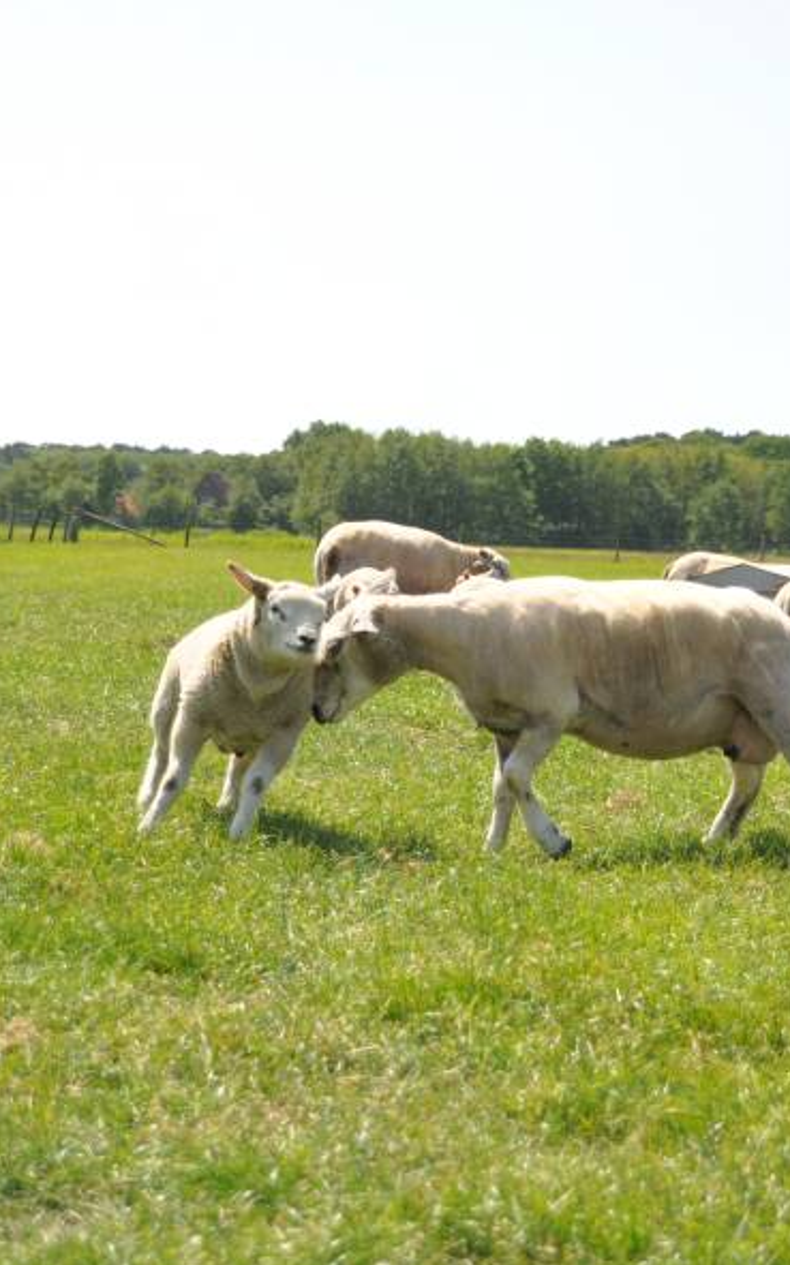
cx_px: 531
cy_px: 631
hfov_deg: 14.0
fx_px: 3206
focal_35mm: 93
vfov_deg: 22.3
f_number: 4.8
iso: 200
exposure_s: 1/640
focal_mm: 40
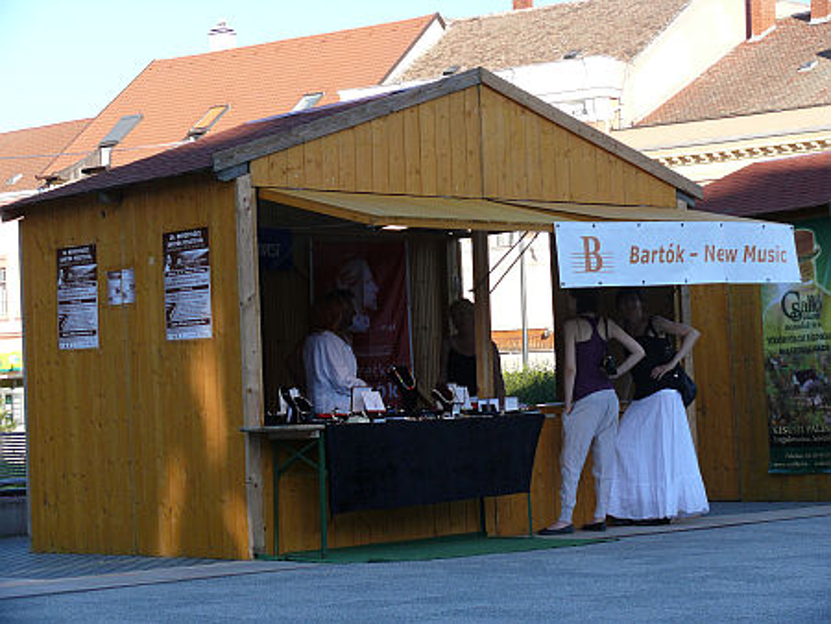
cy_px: 312
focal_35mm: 87
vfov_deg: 17.0
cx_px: 416
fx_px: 2090
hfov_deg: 22.5
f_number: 4.5
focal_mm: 18.3
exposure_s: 1/250
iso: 100
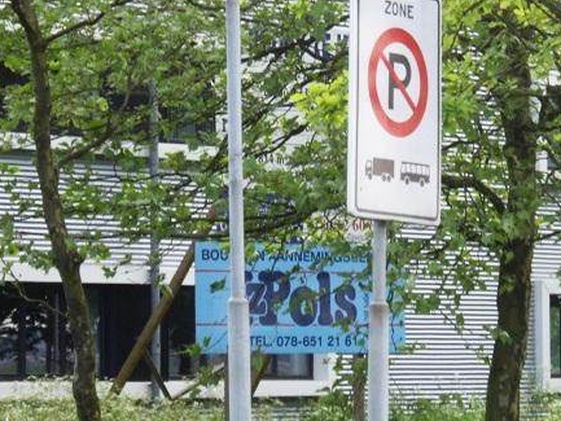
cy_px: 131
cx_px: 319
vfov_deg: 8.9
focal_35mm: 167
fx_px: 2707
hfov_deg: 11.8
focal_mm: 23.7
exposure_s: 1/160
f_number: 5.4
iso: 200
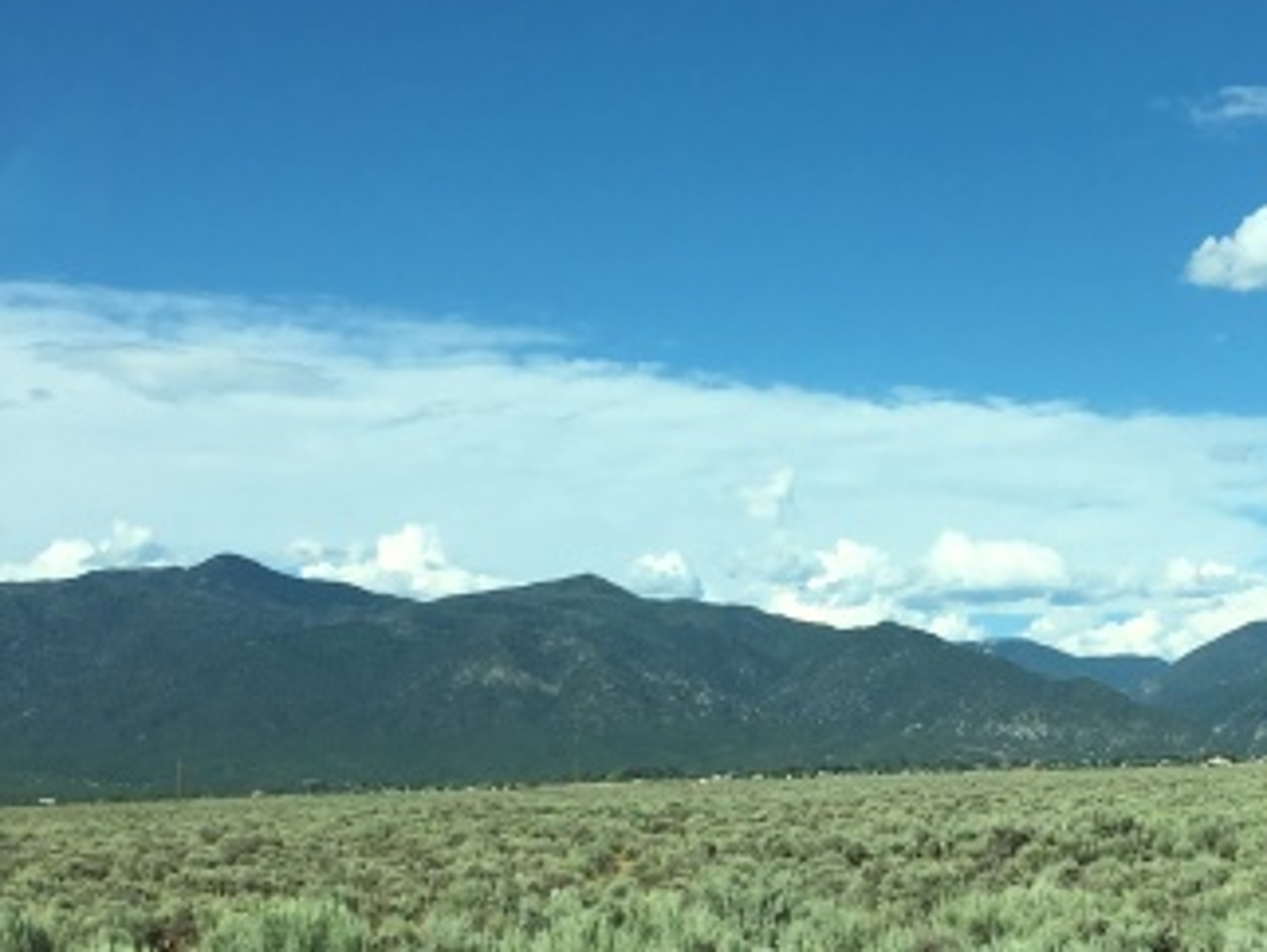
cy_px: 684
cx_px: 933
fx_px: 2637
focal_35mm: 72
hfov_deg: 26.7
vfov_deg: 20.3
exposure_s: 1/1972
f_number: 2.2
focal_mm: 4.15
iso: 25
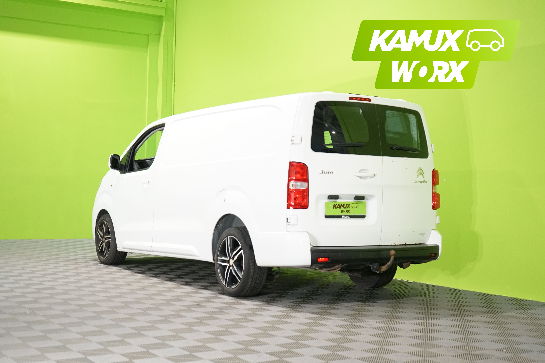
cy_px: 182
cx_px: 272
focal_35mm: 49
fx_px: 742
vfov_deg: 27.5
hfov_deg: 40.3
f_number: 4.5
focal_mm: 49
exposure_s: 1/125
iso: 3200
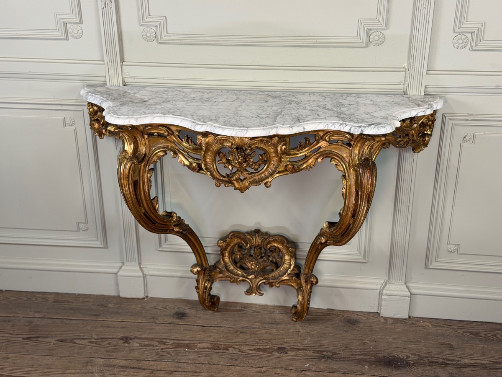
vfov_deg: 30.3
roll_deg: +1.1
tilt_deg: -24.0
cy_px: 188
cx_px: 251
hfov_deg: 39.7
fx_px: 696
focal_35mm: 48
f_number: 1.78
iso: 125
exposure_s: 1/50
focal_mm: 6.76
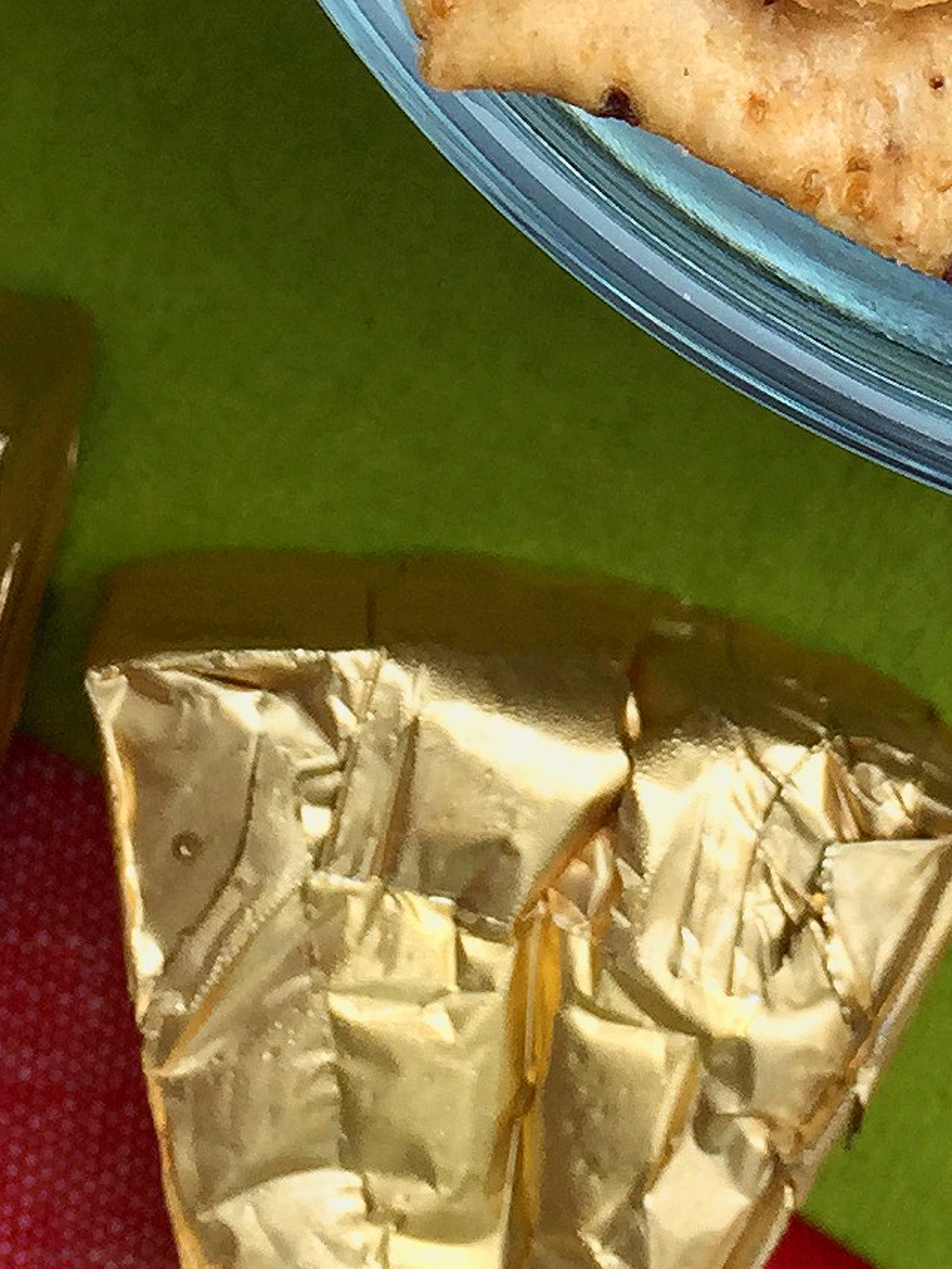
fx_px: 4069
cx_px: 591
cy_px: -158
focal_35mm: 111
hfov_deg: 13.3
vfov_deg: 17.1
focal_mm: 4.15
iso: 32
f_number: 2.2
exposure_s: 1/439
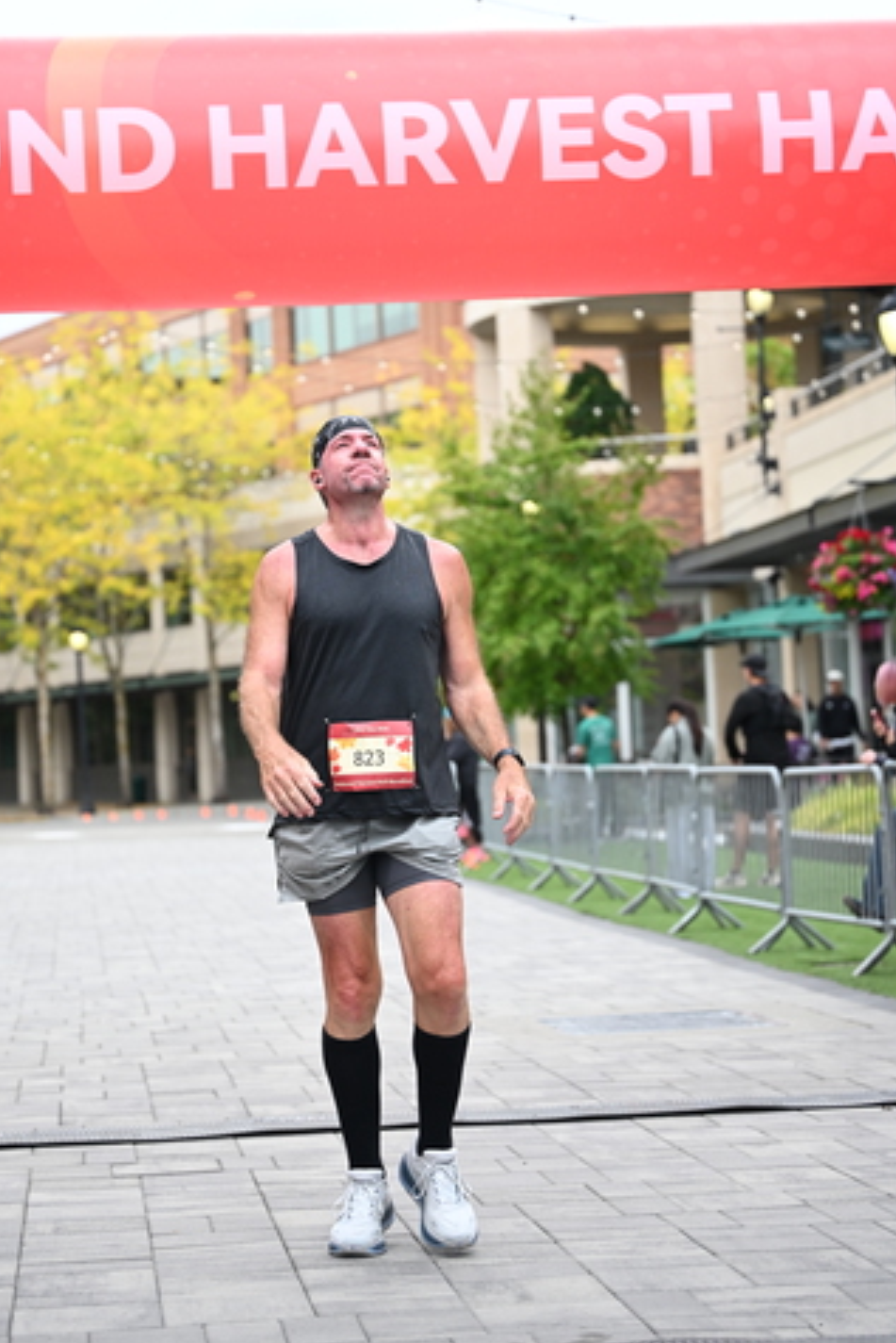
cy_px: 611
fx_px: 3022
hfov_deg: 16.9
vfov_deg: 25.0
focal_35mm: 81
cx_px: 411
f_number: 2.8
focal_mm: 70
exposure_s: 1/2000
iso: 640
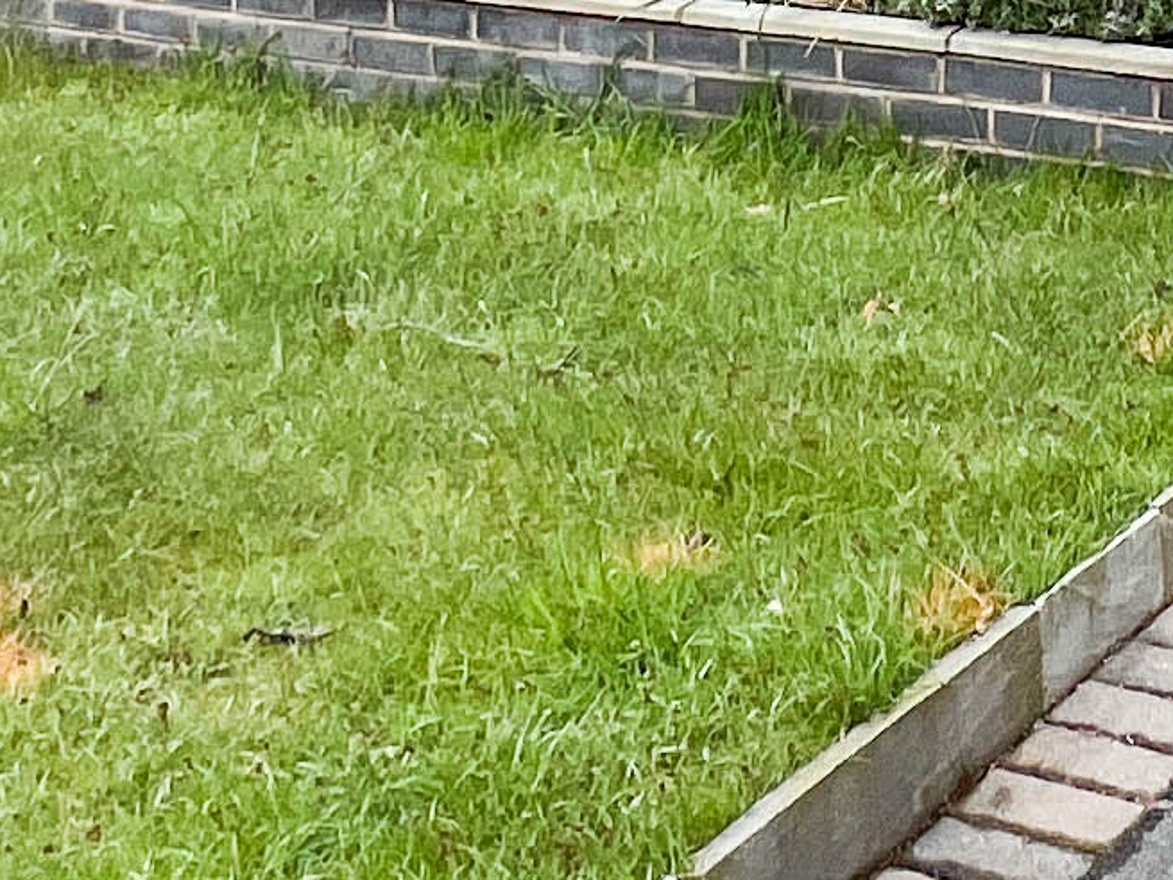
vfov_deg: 15.2
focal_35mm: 80
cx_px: 1139
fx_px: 2710
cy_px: -832
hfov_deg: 23.5
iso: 32
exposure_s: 1/1000
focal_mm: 1.57
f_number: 1.8
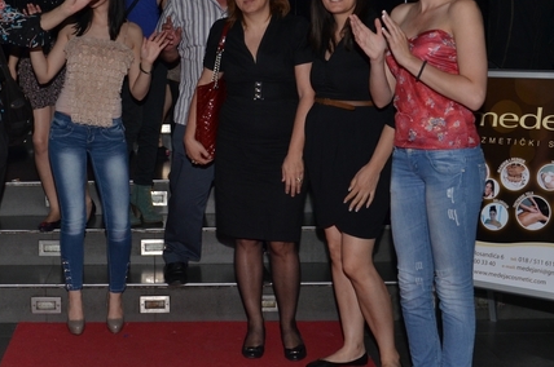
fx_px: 1014
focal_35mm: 66
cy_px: 102
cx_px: 118
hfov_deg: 29.9
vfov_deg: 20.4
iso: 640
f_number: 6.3
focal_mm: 24
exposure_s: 1/60
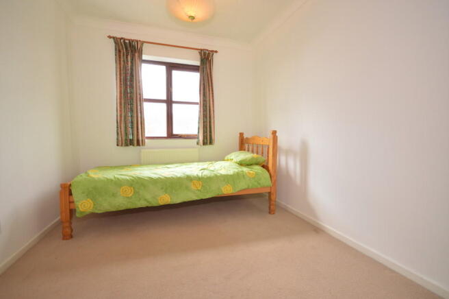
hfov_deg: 100.4
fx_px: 187
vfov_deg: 77.2
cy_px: 150
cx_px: 224
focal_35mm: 15
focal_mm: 10
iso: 400
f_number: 4.5
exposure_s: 1/80
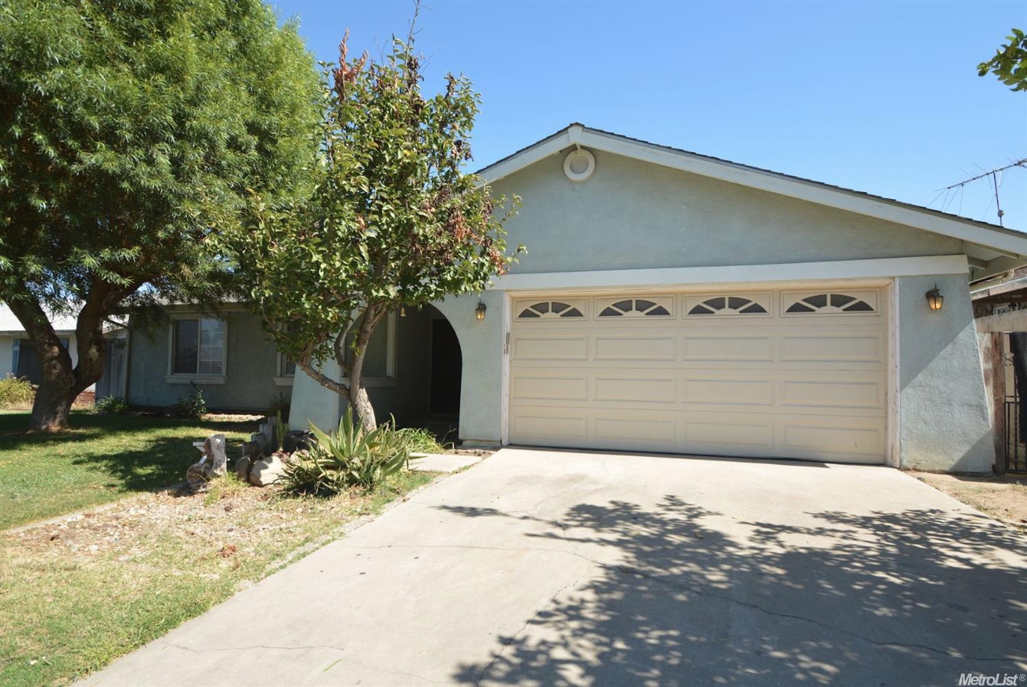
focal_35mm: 15
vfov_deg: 77.4
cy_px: 344
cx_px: 514
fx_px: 428
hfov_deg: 100.3
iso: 100
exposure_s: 1/200
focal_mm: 10
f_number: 7.1
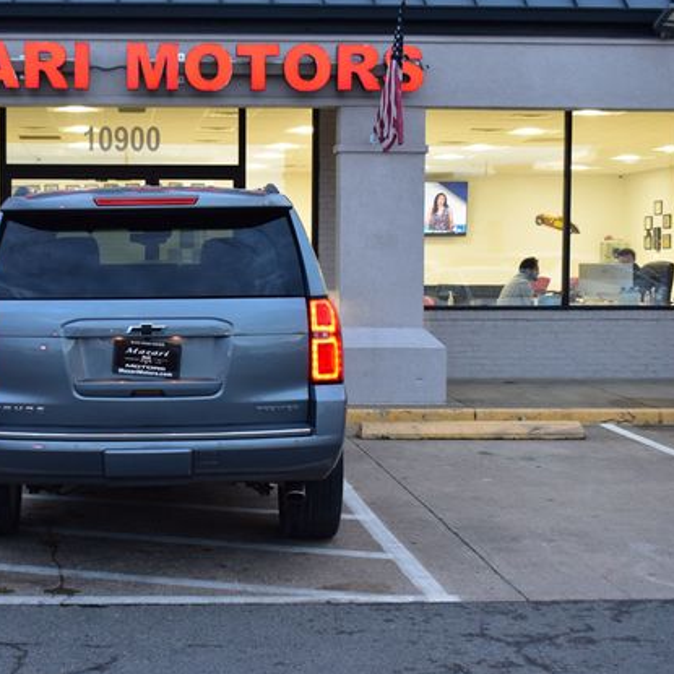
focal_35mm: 59
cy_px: 333
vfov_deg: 29.1
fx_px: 1300
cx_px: 162
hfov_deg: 28.6
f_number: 6.3
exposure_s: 1/20
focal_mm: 30
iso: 400
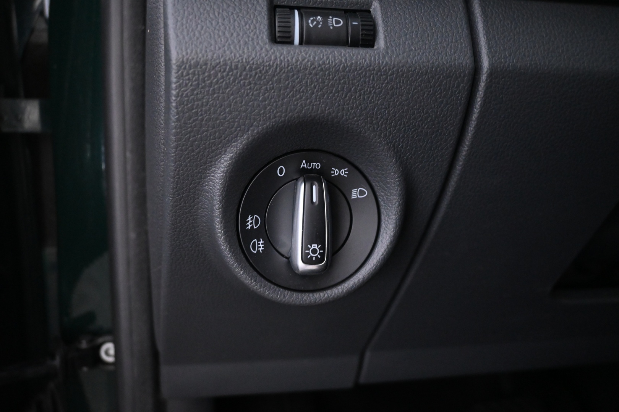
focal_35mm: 29
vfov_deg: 44.6
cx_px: 310
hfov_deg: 63.2
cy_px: 206
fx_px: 503
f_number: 3.8
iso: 4000
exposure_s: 1/30
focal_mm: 19.5
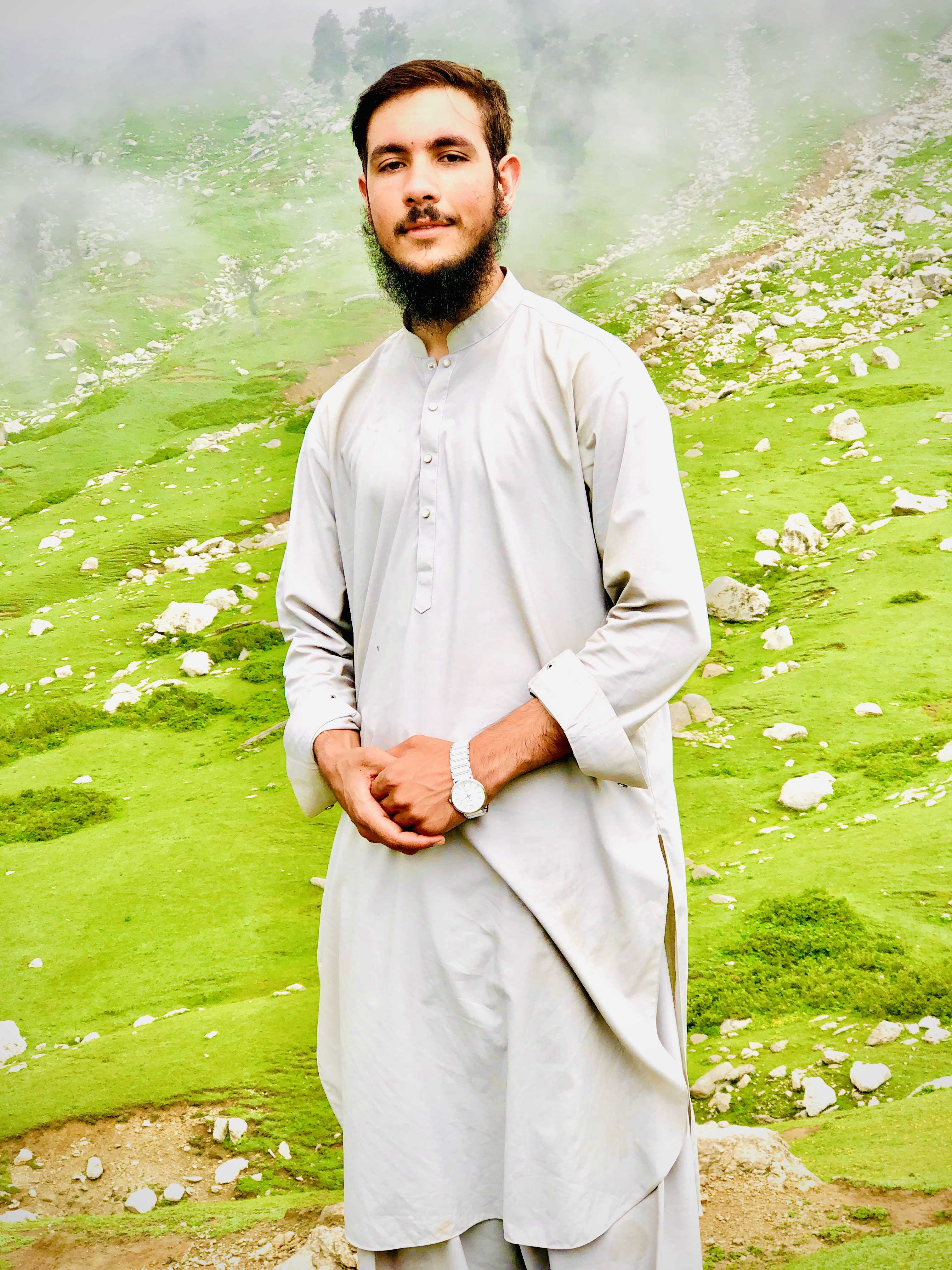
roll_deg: +1.5
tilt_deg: -0.6
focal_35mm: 57
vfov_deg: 33.8
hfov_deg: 25.7
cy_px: 635
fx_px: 2090
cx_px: 476
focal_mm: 6.6
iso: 20
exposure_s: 1/393
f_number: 2.8
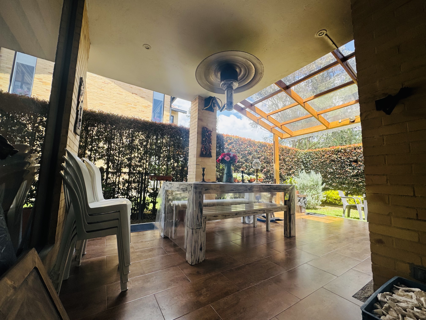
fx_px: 172
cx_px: 213
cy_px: 160
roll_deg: -1.2
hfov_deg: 102.1
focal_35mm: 14
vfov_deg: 85.7
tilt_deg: +6.2
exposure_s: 1/220
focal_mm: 2.22
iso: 40
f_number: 2.2
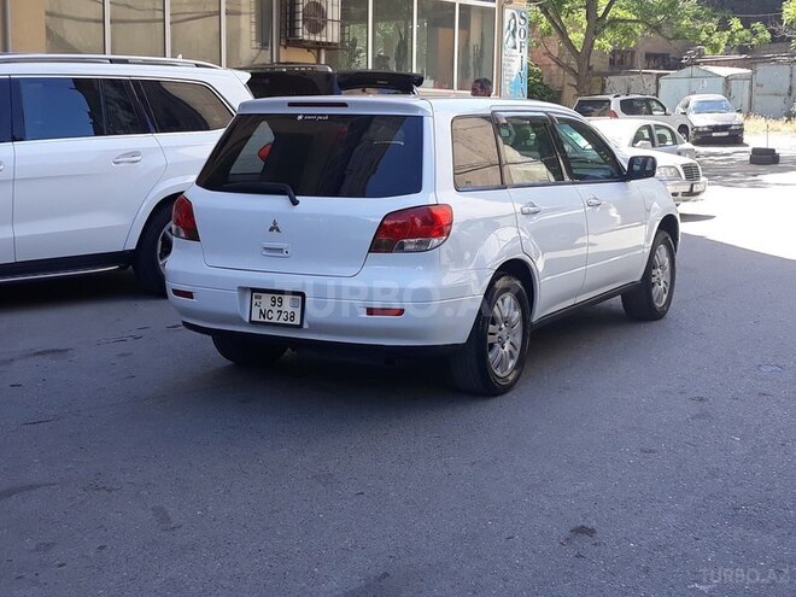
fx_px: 621
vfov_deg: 51.4
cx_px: 398
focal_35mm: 27
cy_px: 298
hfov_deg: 65.3
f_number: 1.7
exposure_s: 1/392
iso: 40
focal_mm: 3.71
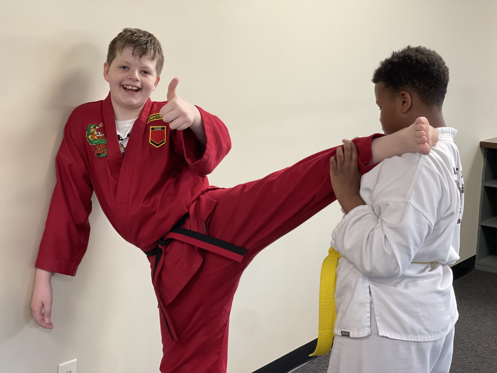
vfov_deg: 22.9
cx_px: 248
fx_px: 919
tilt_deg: -9.8
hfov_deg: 30.3
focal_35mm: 64
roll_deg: -3.0
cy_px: 186
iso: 200
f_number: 2.2
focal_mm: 7.5
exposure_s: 1/40
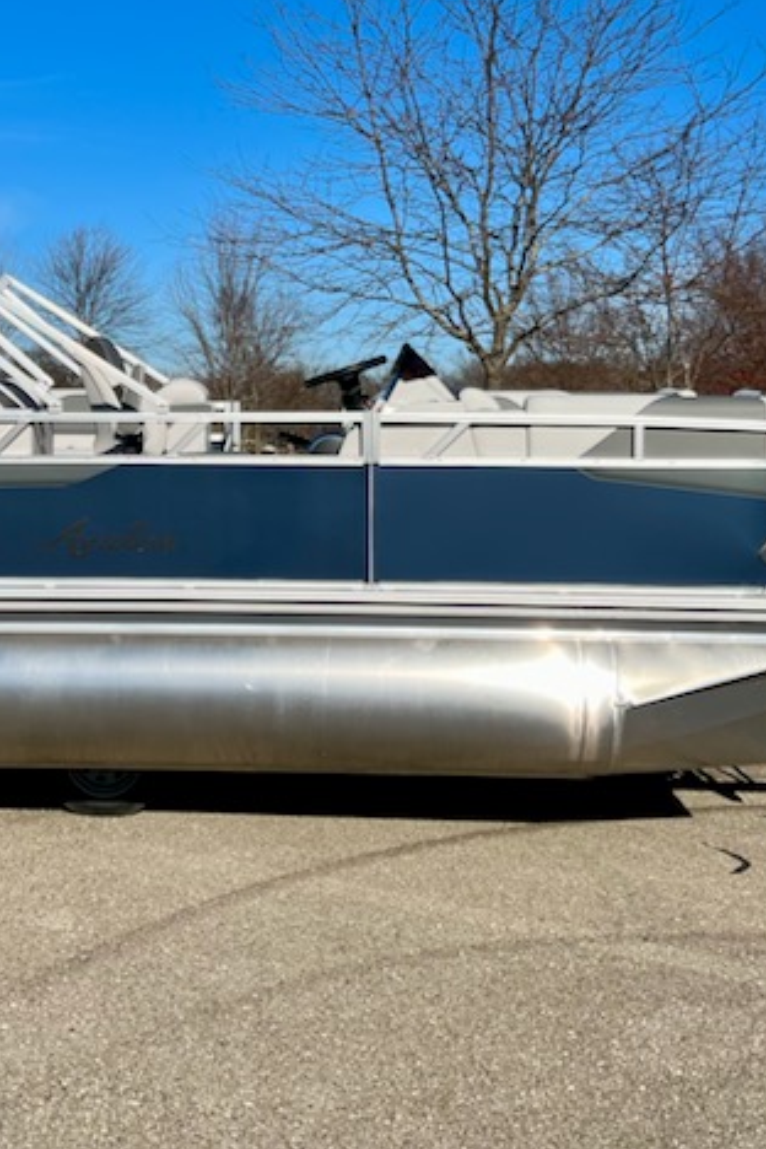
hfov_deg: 35.0
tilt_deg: +0.1
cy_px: 561
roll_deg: -1.9
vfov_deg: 51.9
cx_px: 174
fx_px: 1181
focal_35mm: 37
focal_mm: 5.7
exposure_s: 1/6993
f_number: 1.5
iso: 50
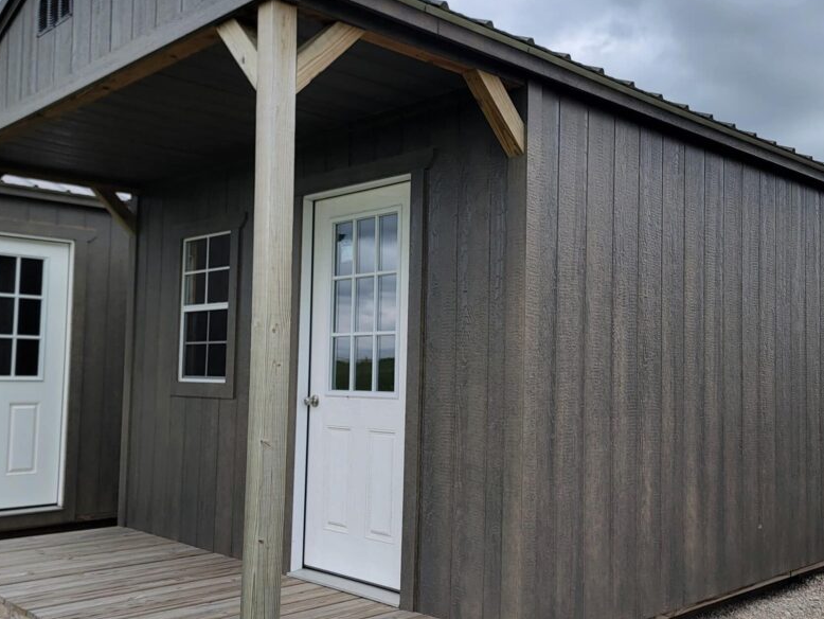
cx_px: 476
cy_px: 334
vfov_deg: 38.7
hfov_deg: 49.9
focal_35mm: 37
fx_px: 881
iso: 16
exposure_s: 1/547
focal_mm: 6.7
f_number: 1.8
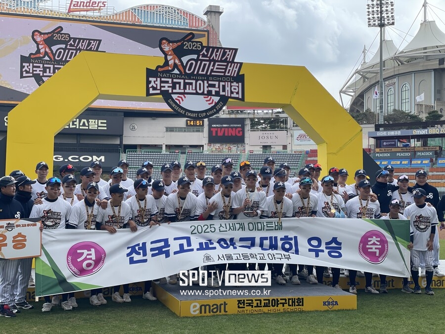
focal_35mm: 52
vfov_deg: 28.0
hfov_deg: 36.8
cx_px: 222
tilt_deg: +3.6
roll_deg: -0.1
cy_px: 167
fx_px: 668
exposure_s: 1/571
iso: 32
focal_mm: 6
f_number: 2
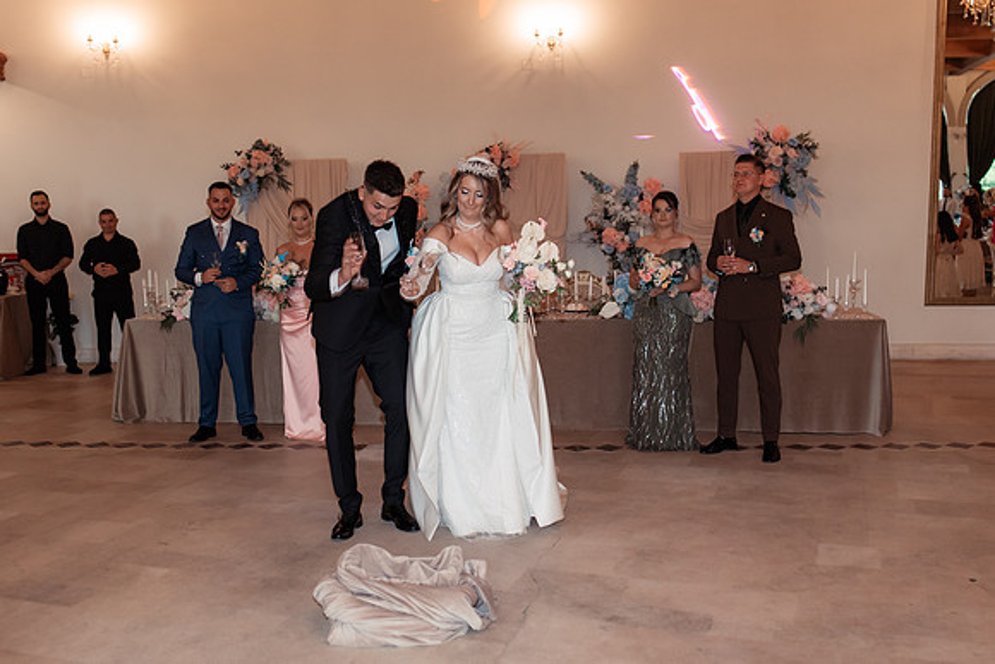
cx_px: 457
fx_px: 1046
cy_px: 351
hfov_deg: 50.8
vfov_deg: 35.2
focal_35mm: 38
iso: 1250
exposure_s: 1/250
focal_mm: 35
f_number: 3.2
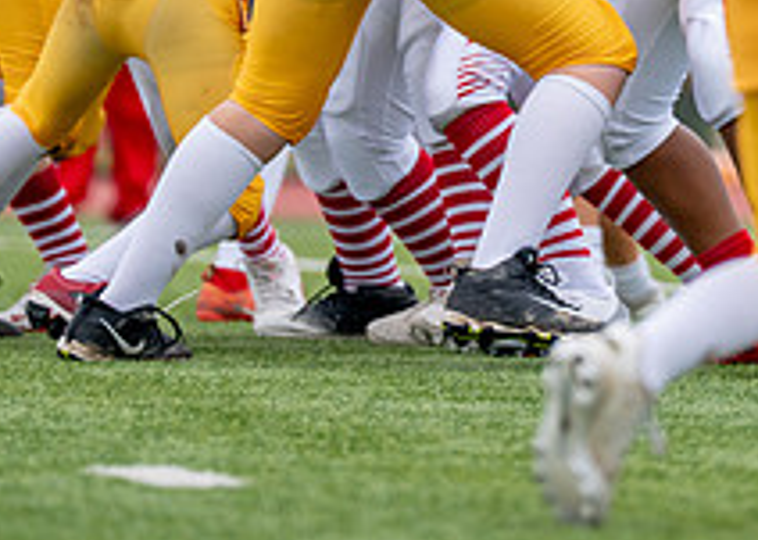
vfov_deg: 1.9
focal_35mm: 740
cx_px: 523
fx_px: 15915
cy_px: -114
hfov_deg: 2.7
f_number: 2.8
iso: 200
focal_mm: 200
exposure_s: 1/2000
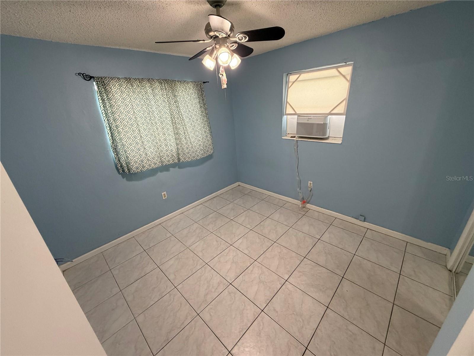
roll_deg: +4.5
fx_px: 192
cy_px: 178
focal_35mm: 14
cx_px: 237
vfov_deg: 85.7
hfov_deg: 102.1
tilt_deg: -22.1
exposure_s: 1/60
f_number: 2.2
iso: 320
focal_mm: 2.22
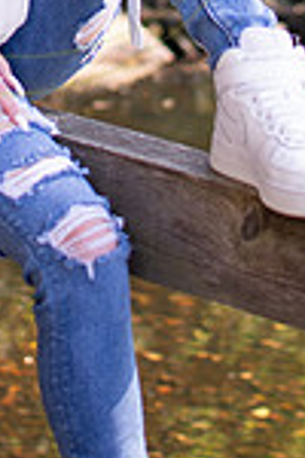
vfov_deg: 12.6
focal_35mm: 156
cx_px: 15
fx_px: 1982
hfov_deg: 8.8
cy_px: -195
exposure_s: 1/320
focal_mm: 35
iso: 100
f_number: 2.8
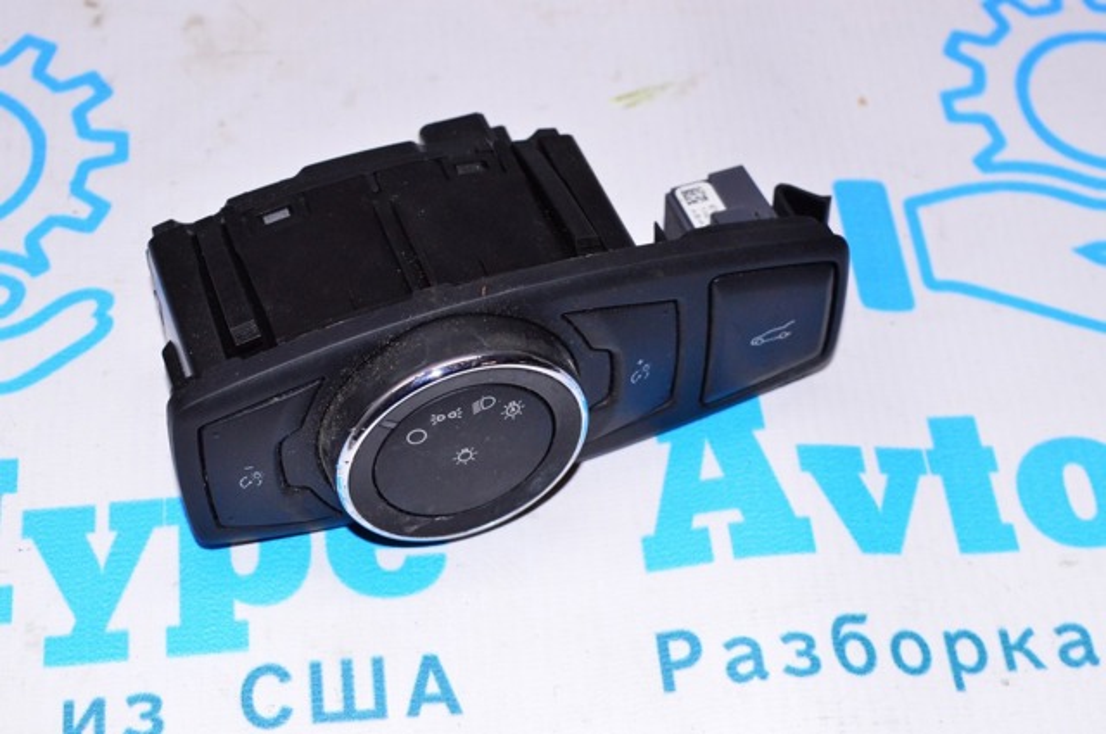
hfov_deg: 29.3
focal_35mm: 69
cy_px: 367
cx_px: 553
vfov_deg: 19.7
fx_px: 2117
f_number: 8
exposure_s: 1/200
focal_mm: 46
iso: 1600
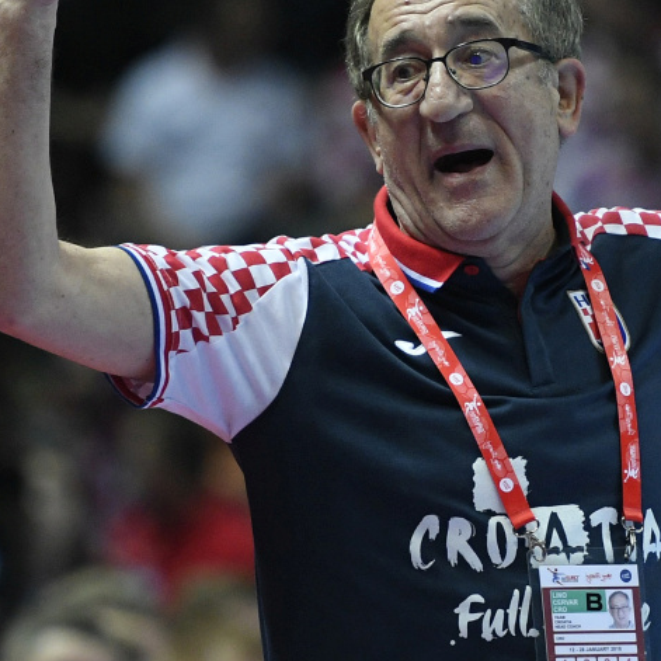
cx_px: 613
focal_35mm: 617
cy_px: 314
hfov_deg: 2.8
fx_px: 13330
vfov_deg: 2.8
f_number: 2.8
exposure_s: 1/1600
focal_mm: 190
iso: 2000
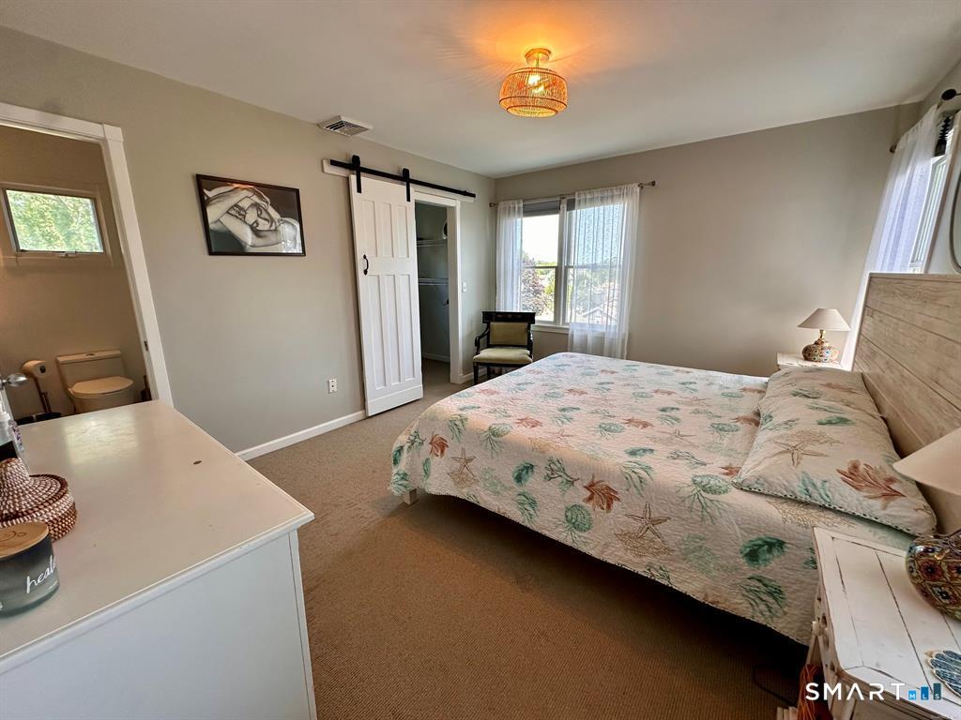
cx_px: 480
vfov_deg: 85.7
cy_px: 360
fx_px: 389
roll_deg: +0.2
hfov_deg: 102.1
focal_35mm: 14
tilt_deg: -12.7
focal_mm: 2.22
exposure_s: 1/120
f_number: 2.2
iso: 100
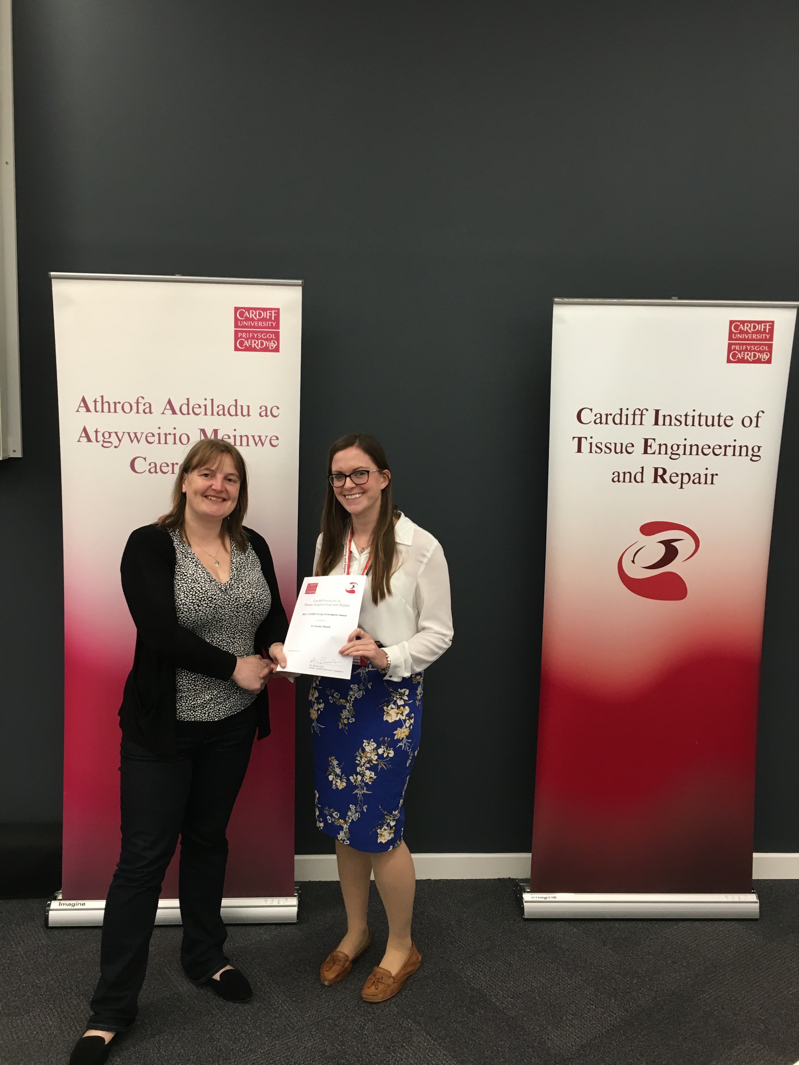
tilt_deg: -6.0
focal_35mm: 29
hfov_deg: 48.2
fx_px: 892
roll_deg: -1.4
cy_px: 532
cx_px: 400
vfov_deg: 61.7
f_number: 2.2
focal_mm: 4.15
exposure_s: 1/33
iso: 100
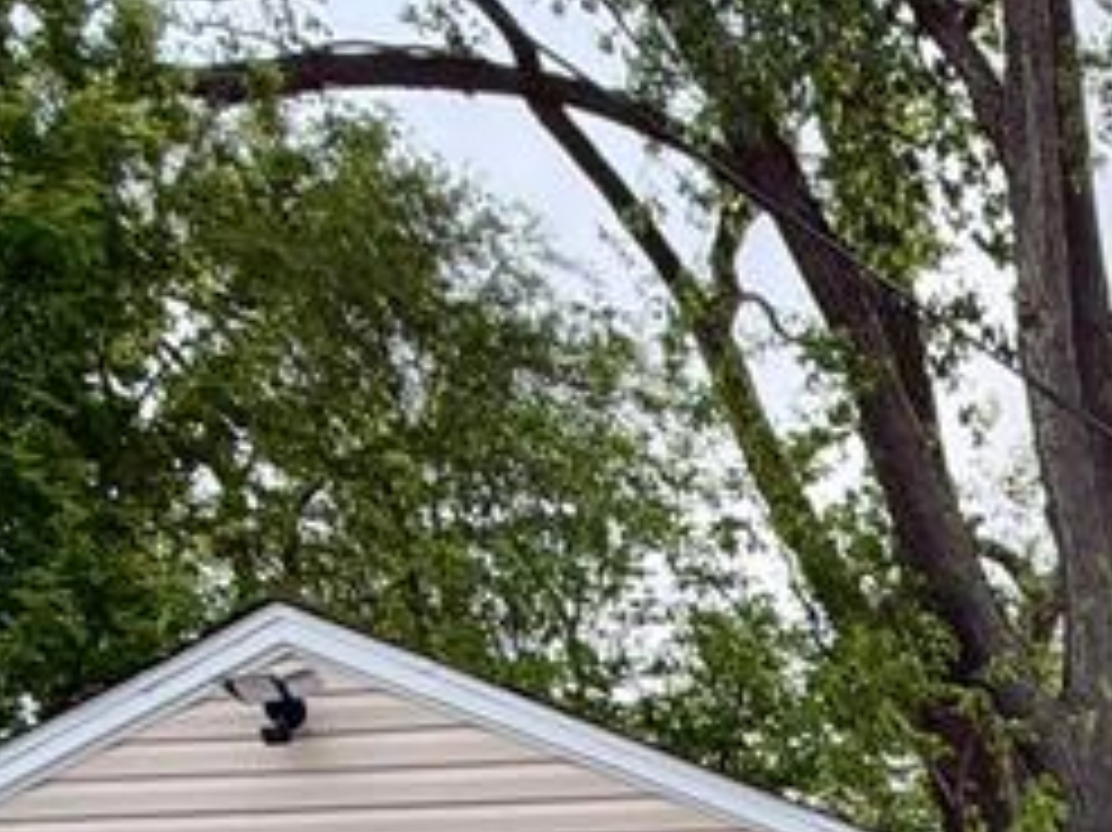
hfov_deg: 26.0
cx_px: 1598
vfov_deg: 18.0
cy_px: 1633
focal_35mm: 58
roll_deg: +1.8
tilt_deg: -8.5
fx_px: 1862
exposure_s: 1/664
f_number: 2.2
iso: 40
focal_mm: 2.22
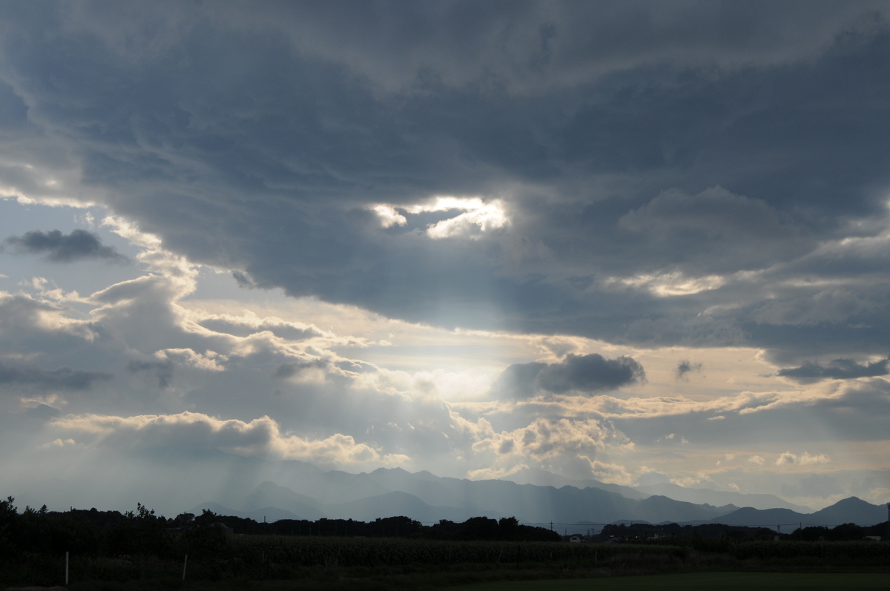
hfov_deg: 33.4
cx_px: 445
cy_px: 296
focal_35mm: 60
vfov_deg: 22.6
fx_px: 1482
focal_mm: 40
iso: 200
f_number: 11
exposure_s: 1/500
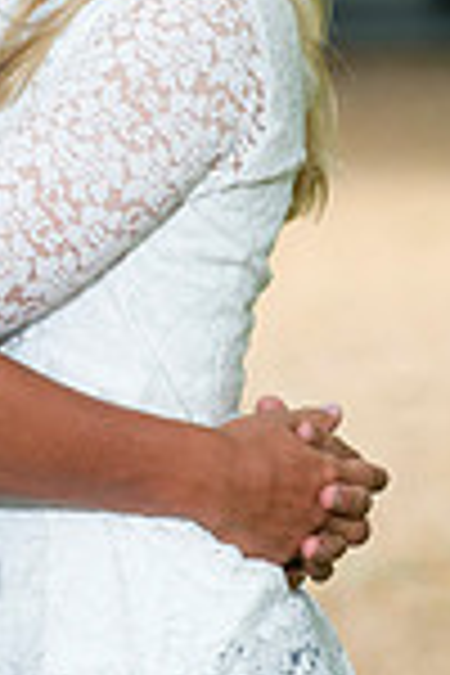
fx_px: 8718
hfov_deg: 3.0
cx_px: 20
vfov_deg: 4.4
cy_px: 81
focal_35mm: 465
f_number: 4
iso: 320
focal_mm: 155
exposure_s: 1/320
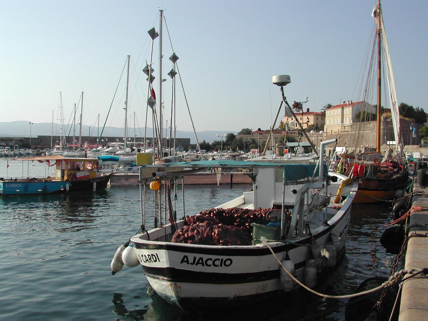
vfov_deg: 37.7
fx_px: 470
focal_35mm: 38
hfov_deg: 49.0
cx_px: 214
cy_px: 160
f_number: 7.6
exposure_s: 1/245
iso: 100
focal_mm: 8
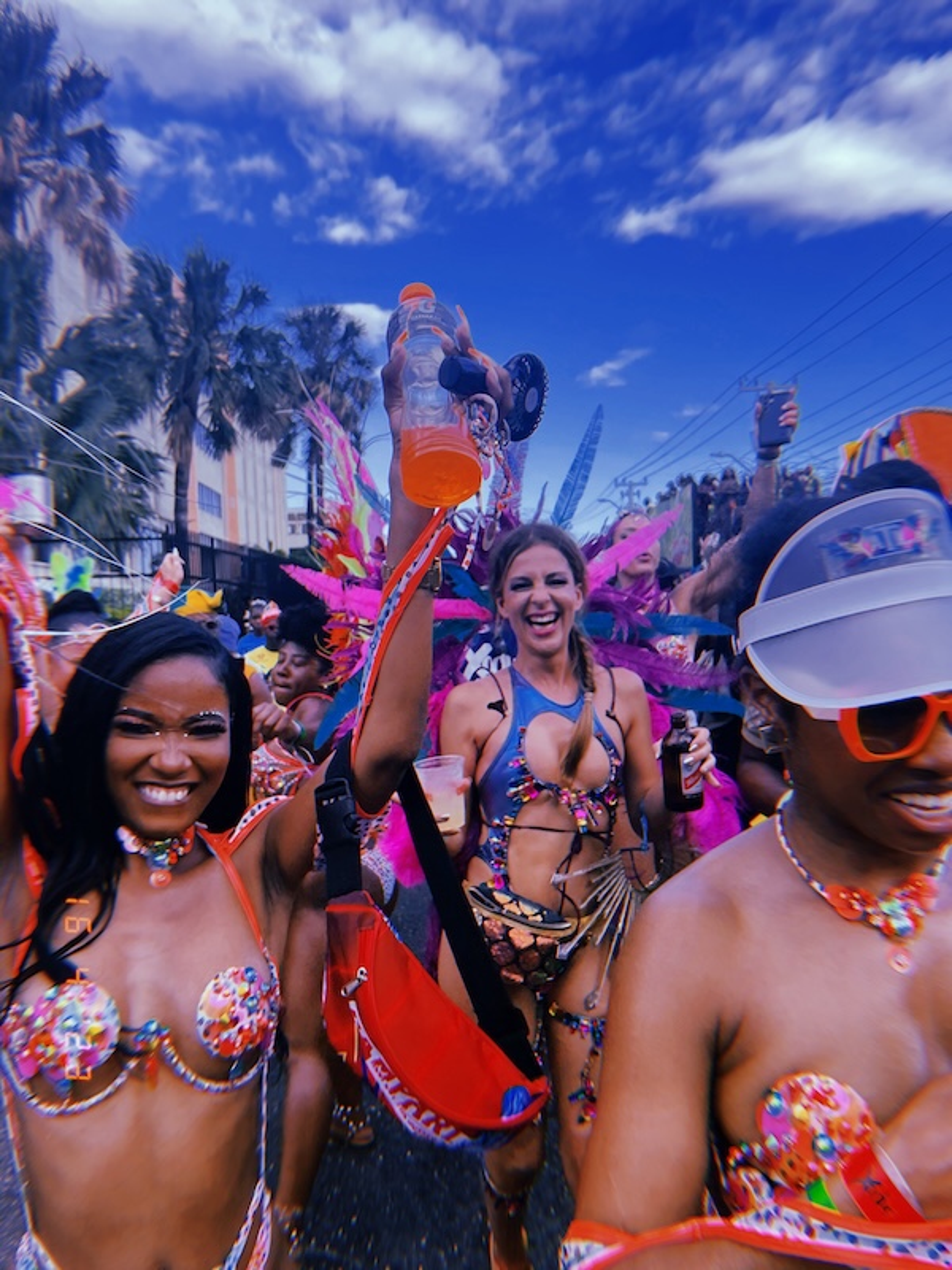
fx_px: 953
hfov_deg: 53.1
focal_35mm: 26
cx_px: 476
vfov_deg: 67.3
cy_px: 635
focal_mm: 4.2
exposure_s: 1/882
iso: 32
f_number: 1.6
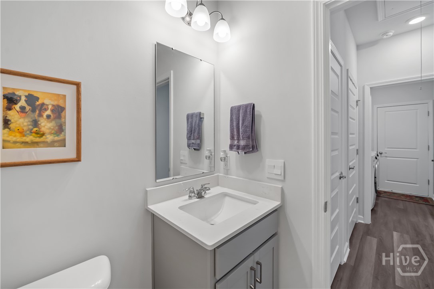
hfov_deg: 104.3
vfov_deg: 81.2
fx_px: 169
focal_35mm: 14
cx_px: 217
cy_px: 144
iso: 1250
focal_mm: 14
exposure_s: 1/30
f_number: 7.1
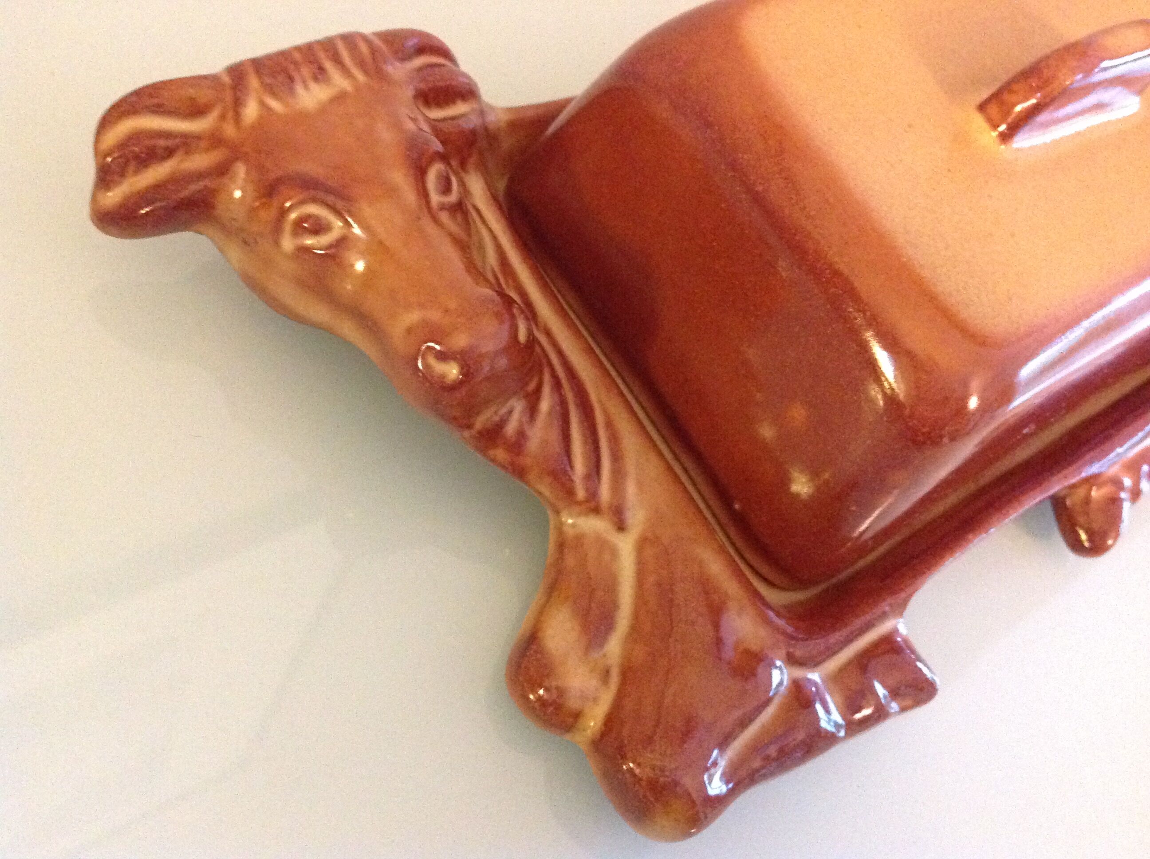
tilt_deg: -53.5
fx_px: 1161
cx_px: 575
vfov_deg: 40.6
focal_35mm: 35
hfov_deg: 52.7
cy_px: 430
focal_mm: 4.28
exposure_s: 1/17
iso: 800
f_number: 2.4
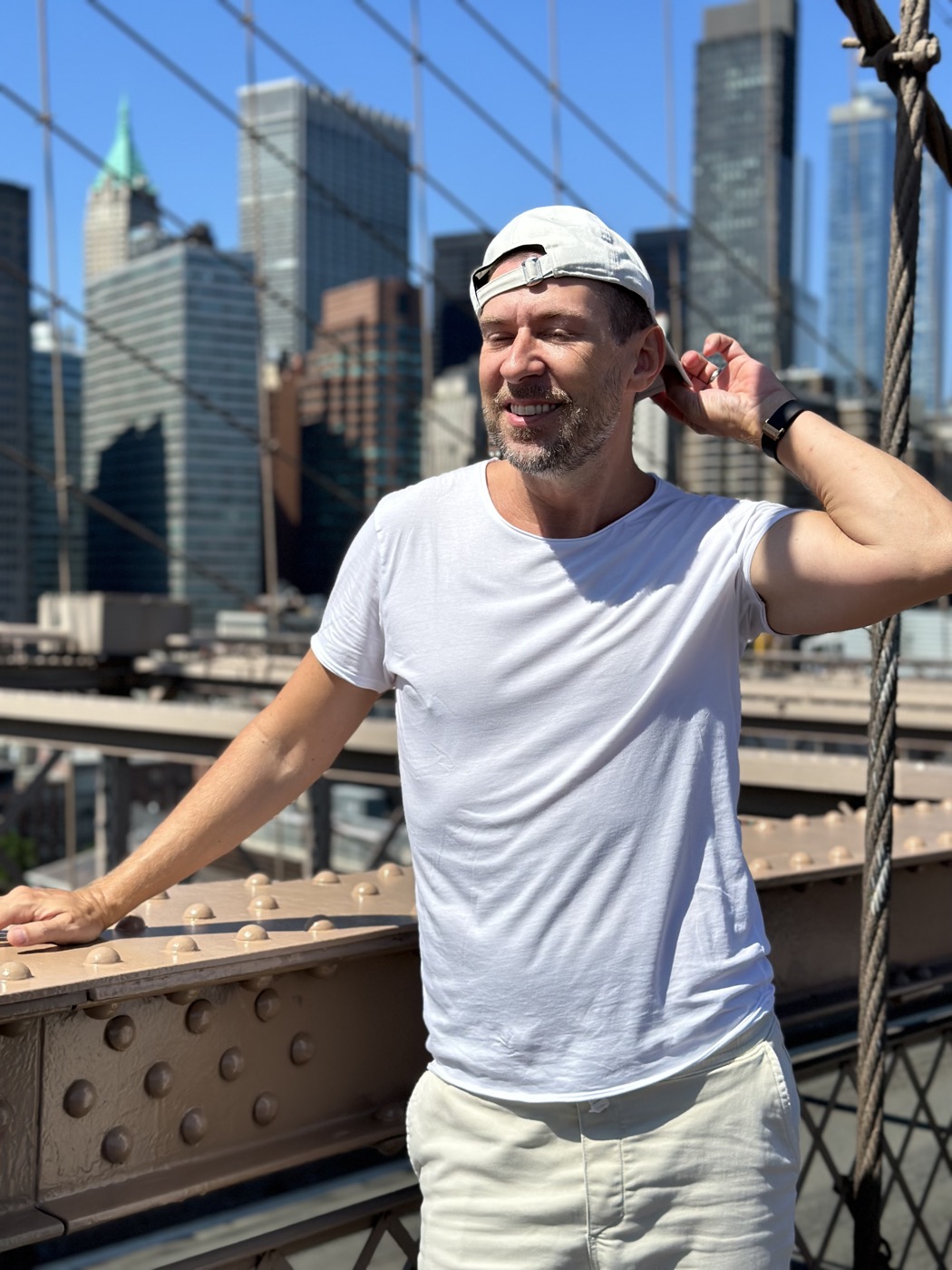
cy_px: 635
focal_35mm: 48
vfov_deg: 39.7
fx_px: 1760
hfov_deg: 30.3
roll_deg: +0.0
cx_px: 476
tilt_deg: -1.8
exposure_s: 1/8929
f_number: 1.78
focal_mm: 6.86
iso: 100
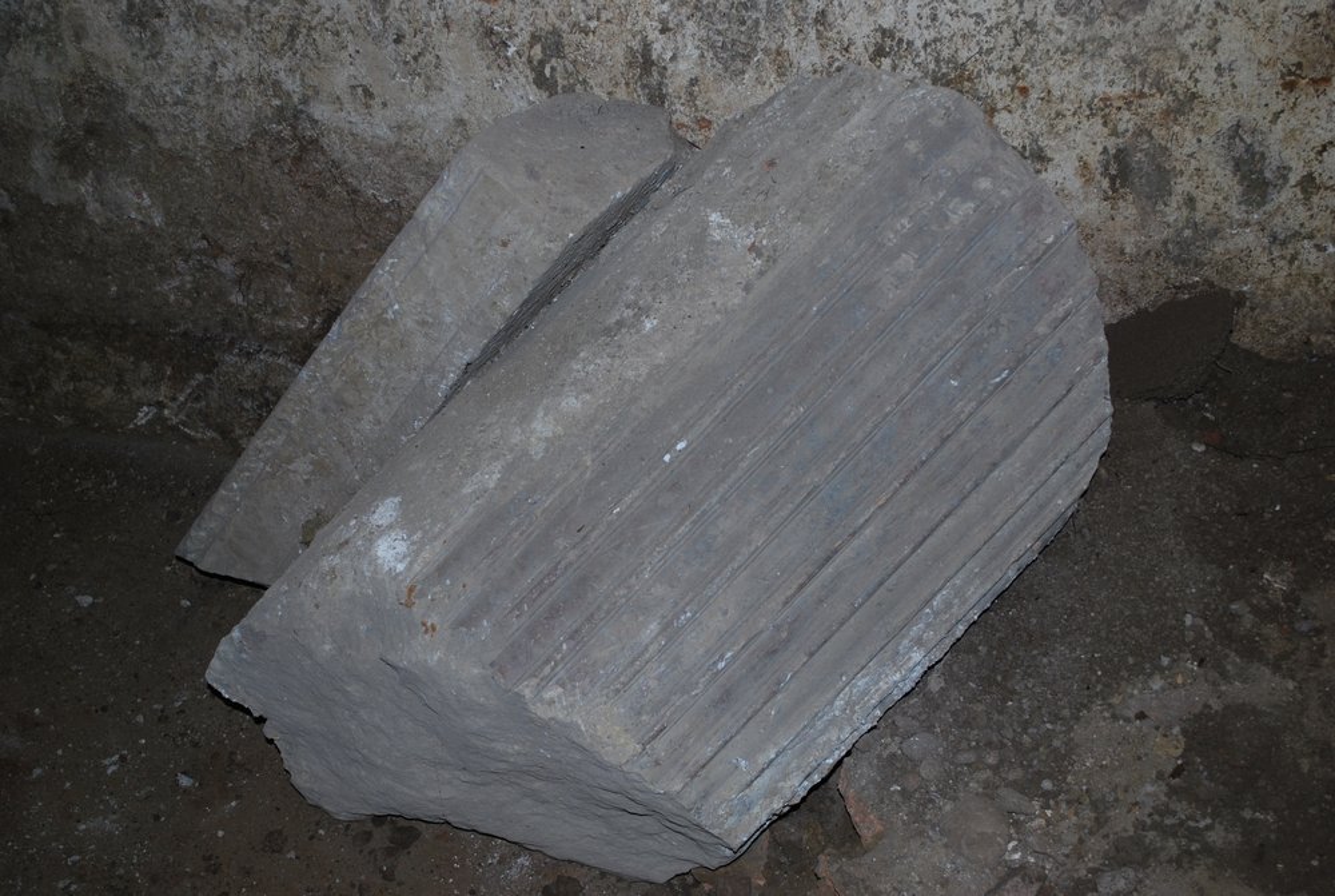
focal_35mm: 52
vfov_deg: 25.9
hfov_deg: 37.8
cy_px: 448
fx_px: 1951
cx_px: 668
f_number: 5.3
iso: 200
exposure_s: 1/60
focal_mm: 35
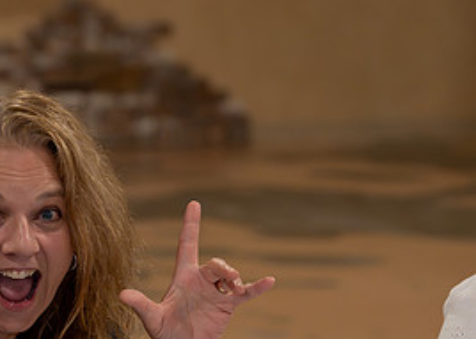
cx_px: -38
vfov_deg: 4.9
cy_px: 322
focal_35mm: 294
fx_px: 3972
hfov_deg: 6.8
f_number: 5
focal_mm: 116
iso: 5000
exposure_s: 1/400
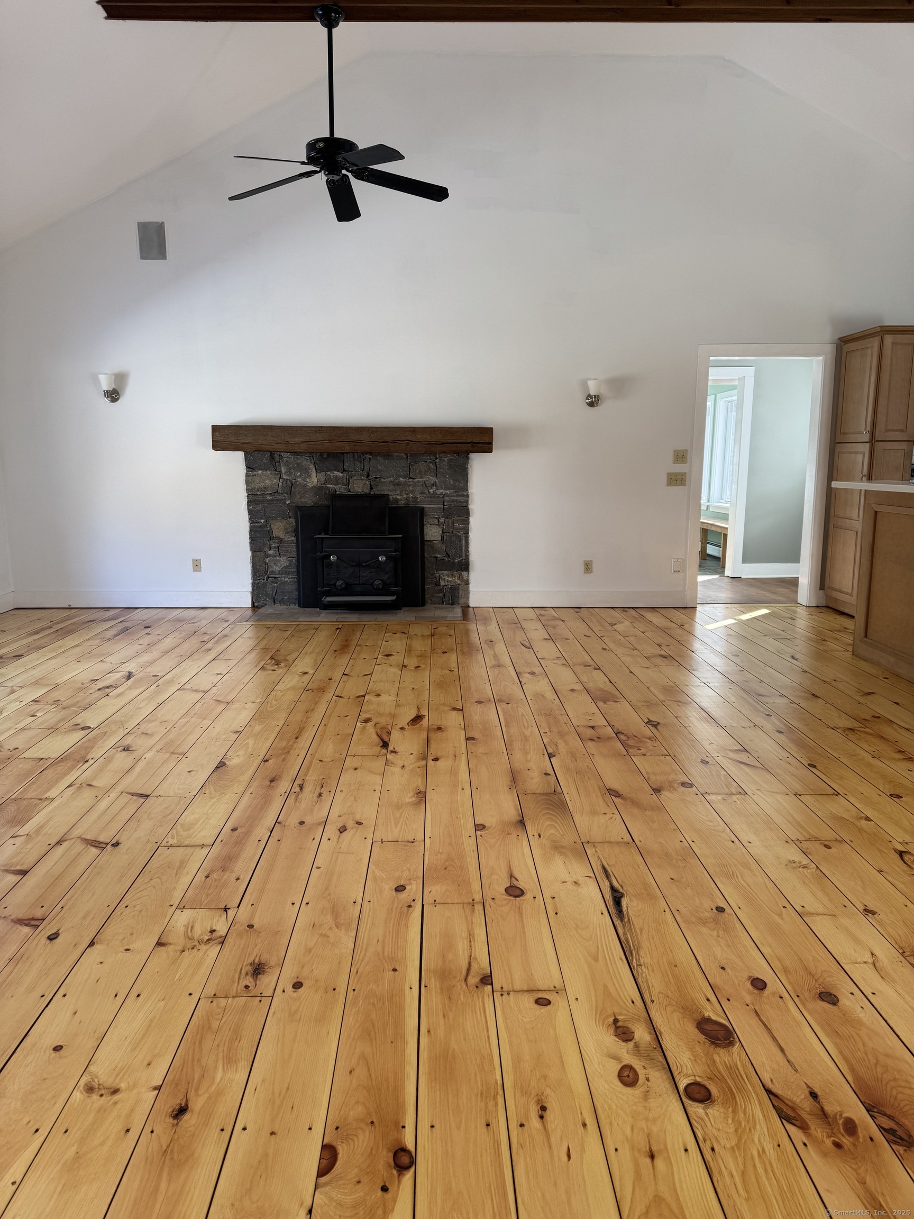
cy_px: 610
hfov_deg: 56.8
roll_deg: -0.1
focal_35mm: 24
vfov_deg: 71.6
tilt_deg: -9.7
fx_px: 845
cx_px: 457
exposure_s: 1/121
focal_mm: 6.76
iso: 80
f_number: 1.78
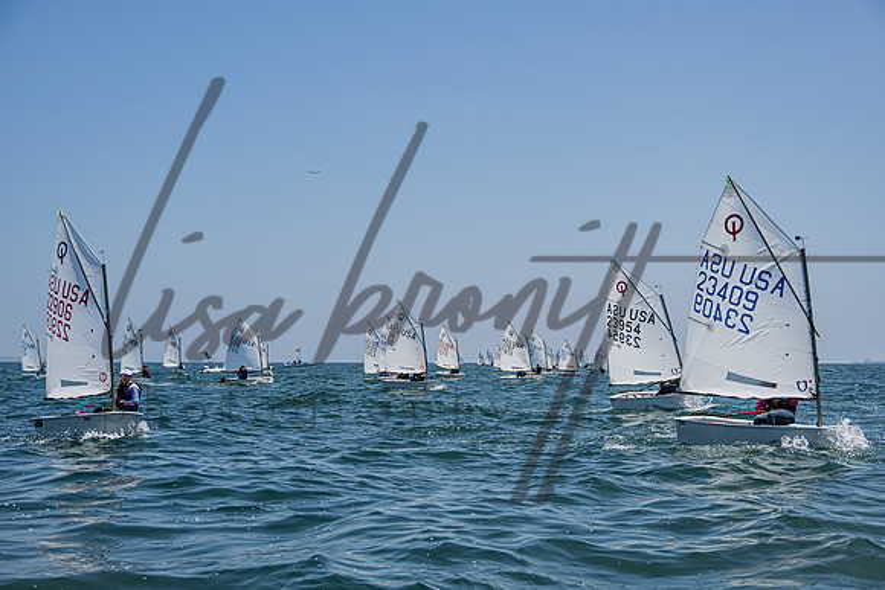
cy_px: 329
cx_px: 450
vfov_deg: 25.6
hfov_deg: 37.7
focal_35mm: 53
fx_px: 1298
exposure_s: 1/4000
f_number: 5.3
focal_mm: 47
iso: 500
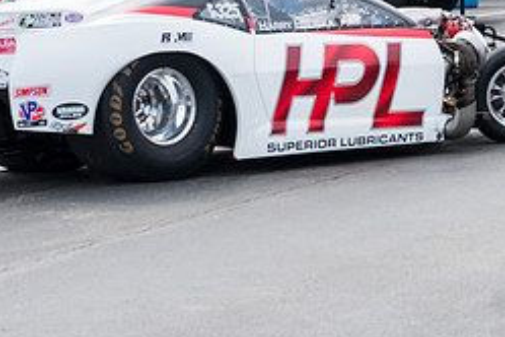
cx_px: 404
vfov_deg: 5.5
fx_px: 3493
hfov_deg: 8.3
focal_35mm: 249
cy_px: 90
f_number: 9
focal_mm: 71.5
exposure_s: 1/200
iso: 400
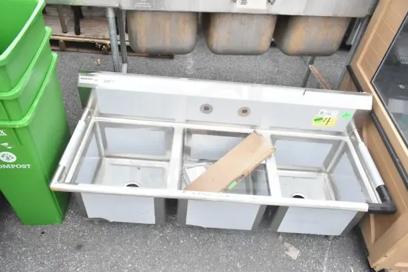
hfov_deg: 67.4
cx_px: 204
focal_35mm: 27
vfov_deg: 48.0
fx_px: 306
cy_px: 136
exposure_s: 1/400
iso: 1600
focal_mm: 18
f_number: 10
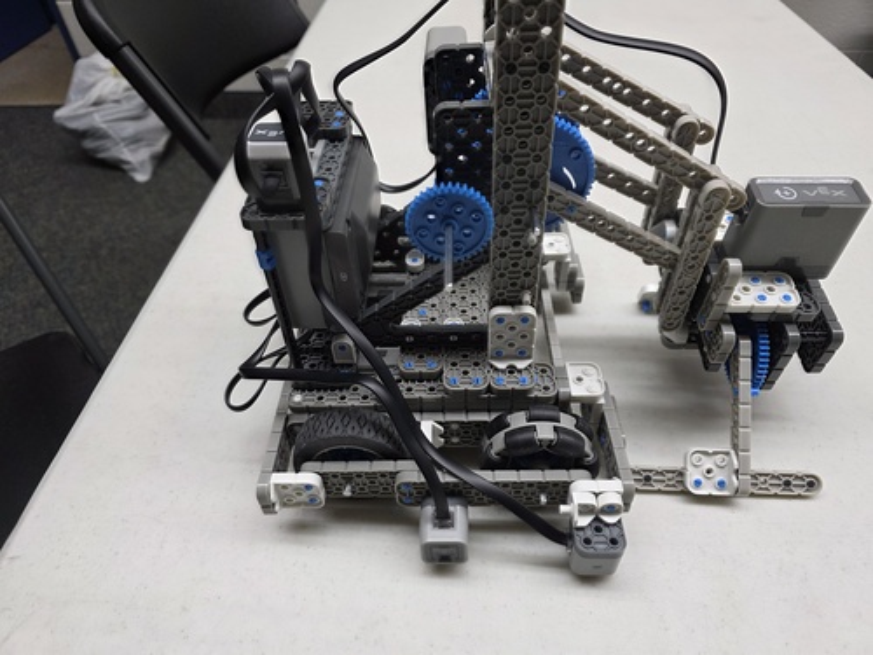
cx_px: 436
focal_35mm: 23
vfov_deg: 58.9
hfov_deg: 73.9
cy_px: 328
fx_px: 580
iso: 200
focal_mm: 6.3
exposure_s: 1/120
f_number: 1.7
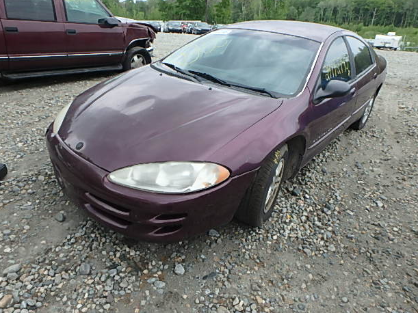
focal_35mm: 22
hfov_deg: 76.4
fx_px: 266
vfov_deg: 61.1
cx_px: 205
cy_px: 155
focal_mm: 3.7
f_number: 3.5
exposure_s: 1/200
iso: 125
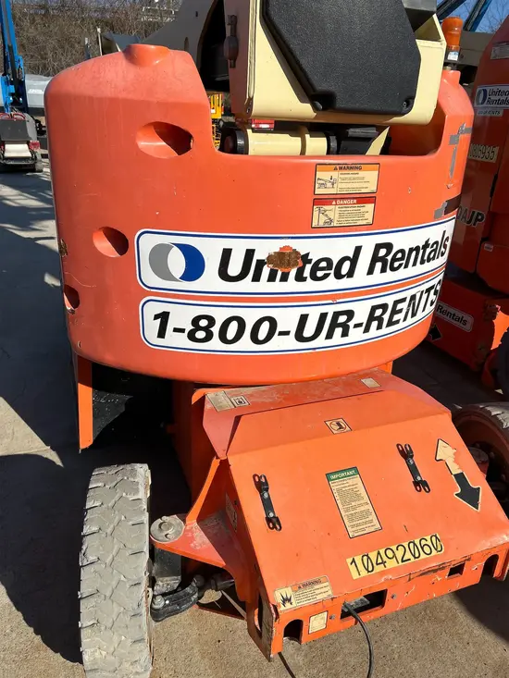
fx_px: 510
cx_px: 254
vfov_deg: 67.3
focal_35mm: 26
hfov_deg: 53.1
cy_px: 339
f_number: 1.5
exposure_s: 1/6993
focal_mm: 5.7
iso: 50
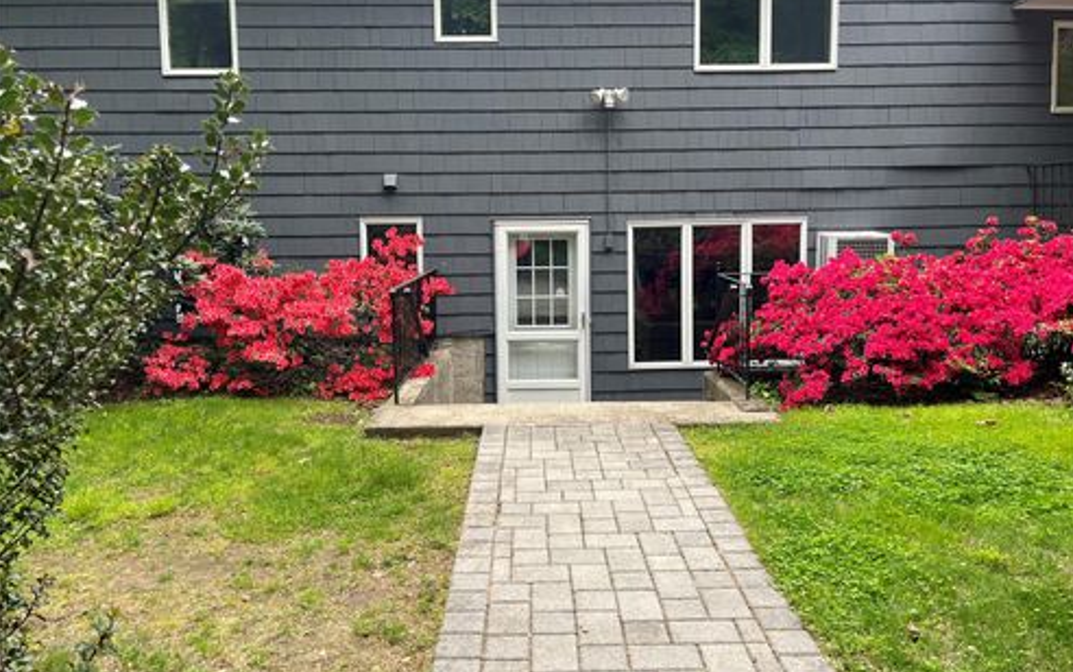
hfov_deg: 66.4
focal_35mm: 28
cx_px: 543
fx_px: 819
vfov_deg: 44.5
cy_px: 285
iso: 40
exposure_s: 1/210
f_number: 1.6
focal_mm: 5.1
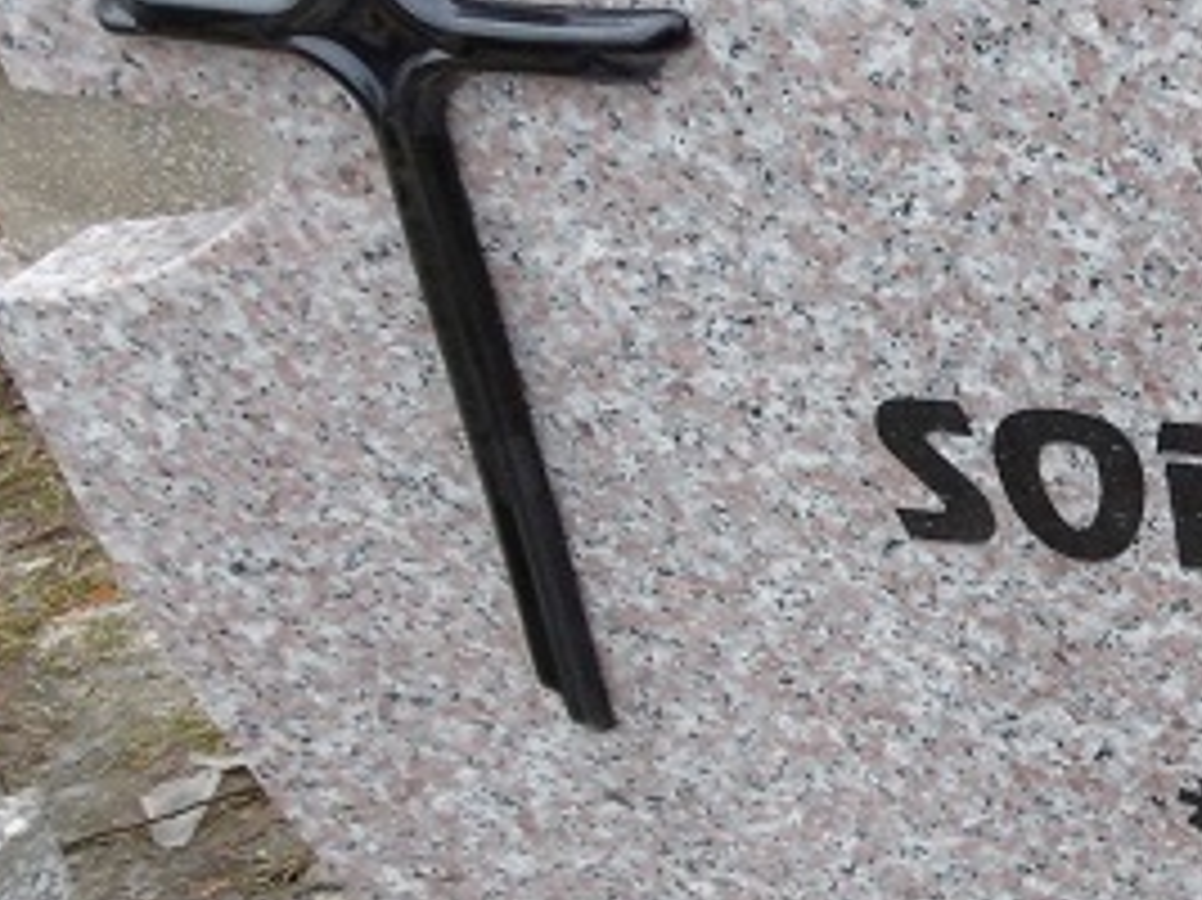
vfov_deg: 20.4
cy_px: 536
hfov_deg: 23.6
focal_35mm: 72
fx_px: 2499
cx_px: 1589
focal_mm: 4.3
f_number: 3.1
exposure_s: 1/80
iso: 100
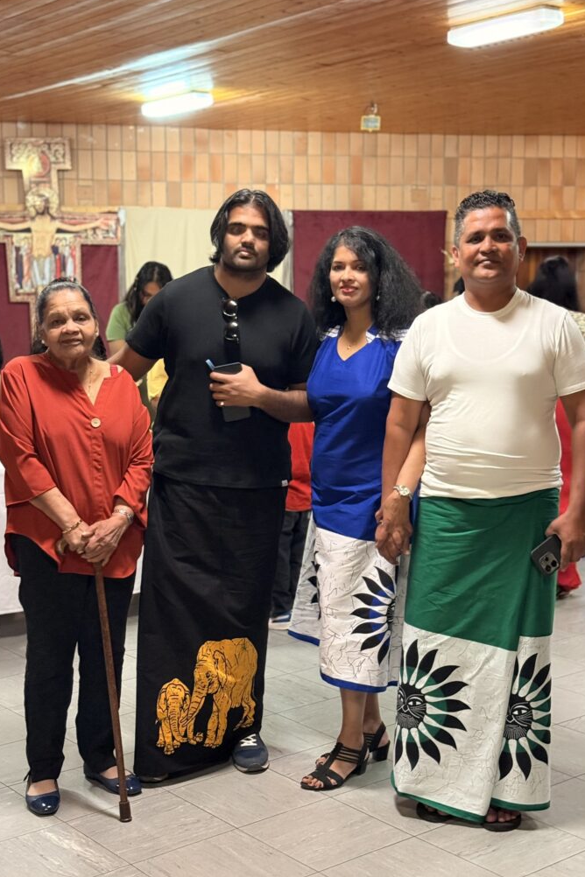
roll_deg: -0.2
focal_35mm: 51
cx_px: 274
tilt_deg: -6.0
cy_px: 436
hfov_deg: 26.5
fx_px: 1243
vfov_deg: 38.9
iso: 500
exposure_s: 1/25
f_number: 1.78
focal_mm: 6.76
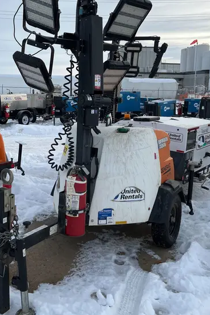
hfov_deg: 36.6
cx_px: 76
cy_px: 137
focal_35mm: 36
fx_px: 315
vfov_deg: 53.0
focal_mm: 5.1
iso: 50
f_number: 1.6
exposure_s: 1/1748
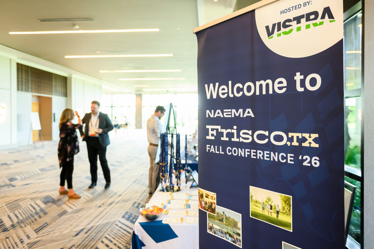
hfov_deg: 67.9
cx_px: 188
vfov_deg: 48.4
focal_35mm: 27
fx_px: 278
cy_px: 121
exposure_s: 1/200
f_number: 2.8
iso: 2000
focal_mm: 26
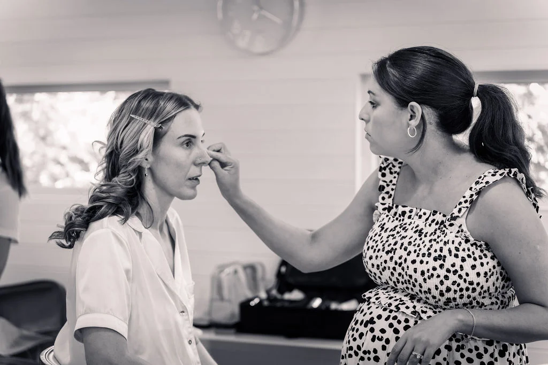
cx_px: 274
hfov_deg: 27.3
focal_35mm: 74
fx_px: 1127
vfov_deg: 18.4
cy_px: 182
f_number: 2.8
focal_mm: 74
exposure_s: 1/200
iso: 1000
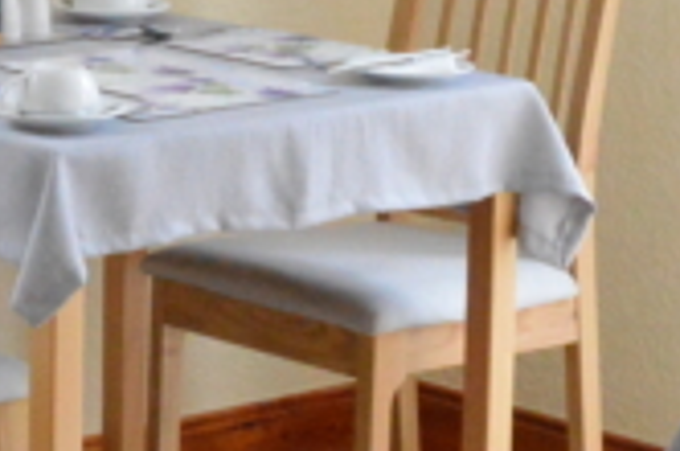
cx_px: 49
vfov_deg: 7.0
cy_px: 39
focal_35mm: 196
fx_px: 3697
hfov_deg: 10.4
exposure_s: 1/500
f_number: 11
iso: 6400
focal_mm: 31
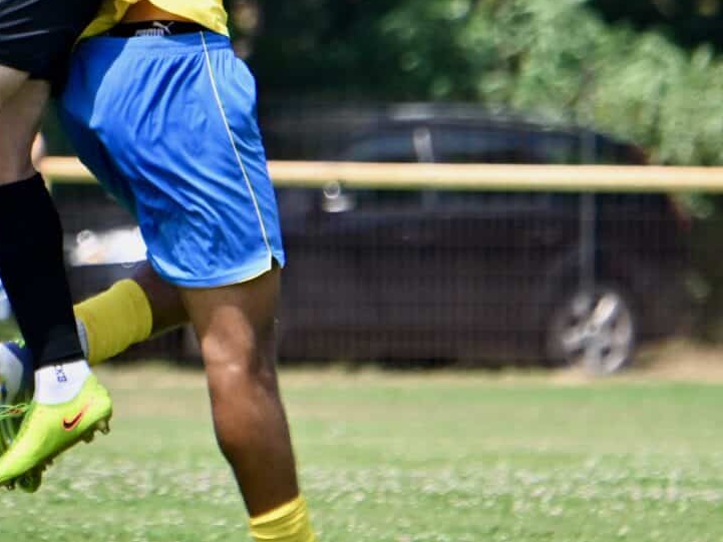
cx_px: 514
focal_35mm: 819
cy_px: -2
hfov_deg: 2.4
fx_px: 17109
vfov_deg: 1.8
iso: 280
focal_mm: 300
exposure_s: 1/1600
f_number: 5.6
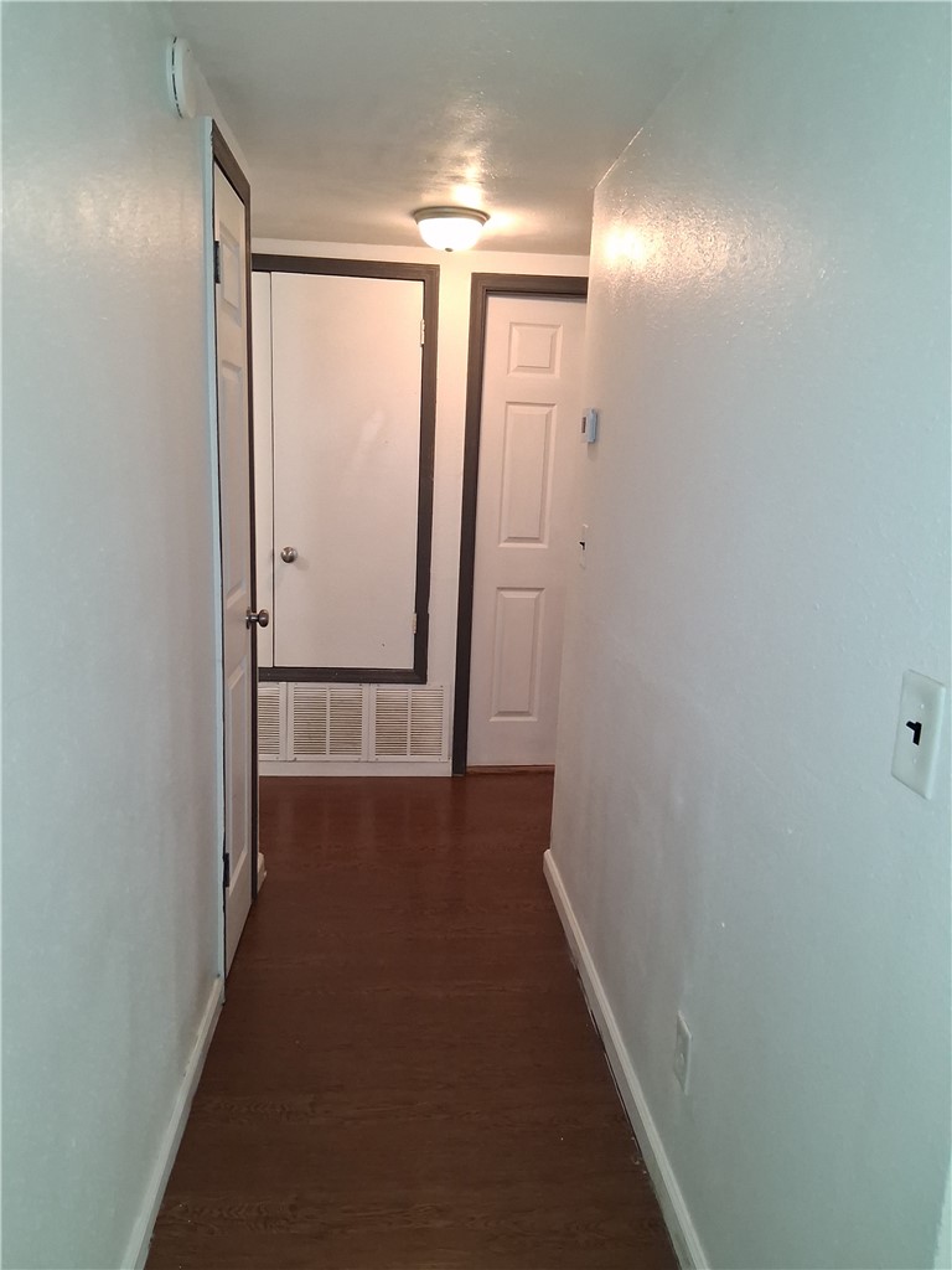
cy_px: 635
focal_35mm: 26
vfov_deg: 67.3
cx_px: 476
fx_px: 953
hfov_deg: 53.1
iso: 500
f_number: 1.8
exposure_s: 1/50
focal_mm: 3.98
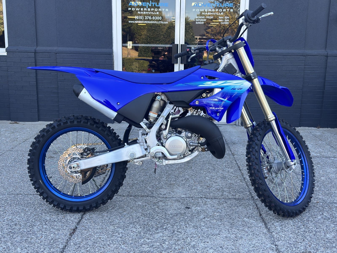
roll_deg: -0.9
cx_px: 168
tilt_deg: -10.5
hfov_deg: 45.8
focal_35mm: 41
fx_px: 399
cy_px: 126
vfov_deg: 35.1
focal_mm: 6.76
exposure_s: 1/400
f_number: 1.78
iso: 100
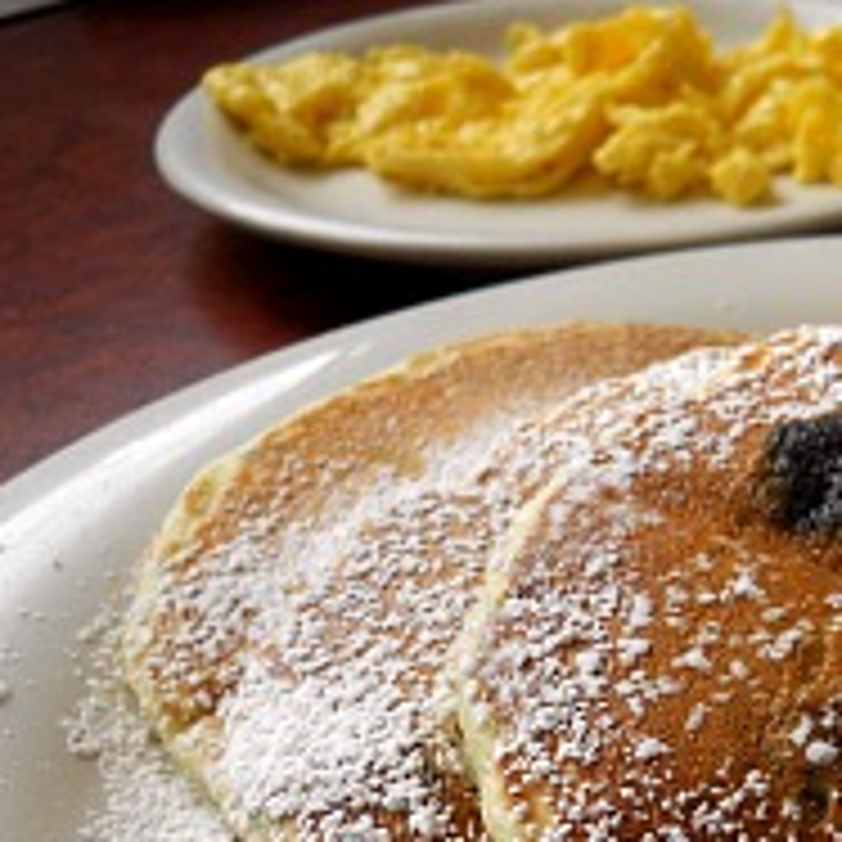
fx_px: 1816
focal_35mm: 66
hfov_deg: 24.7
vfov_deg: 25.2
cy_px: 772
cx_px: 865
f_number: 2.7
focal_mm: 5
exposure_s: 1/250
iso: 80
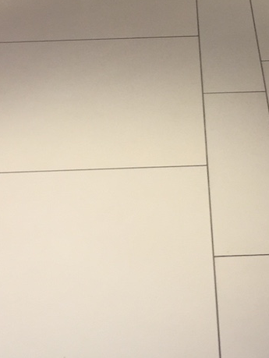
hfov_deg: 14.6
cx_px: 203
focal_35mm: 101
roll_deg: -0.1
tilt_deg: -24.3
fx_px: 1045
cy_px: 29
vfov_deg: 19.1
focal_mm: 4.15
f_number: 2.2
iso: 50
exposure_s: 1/100
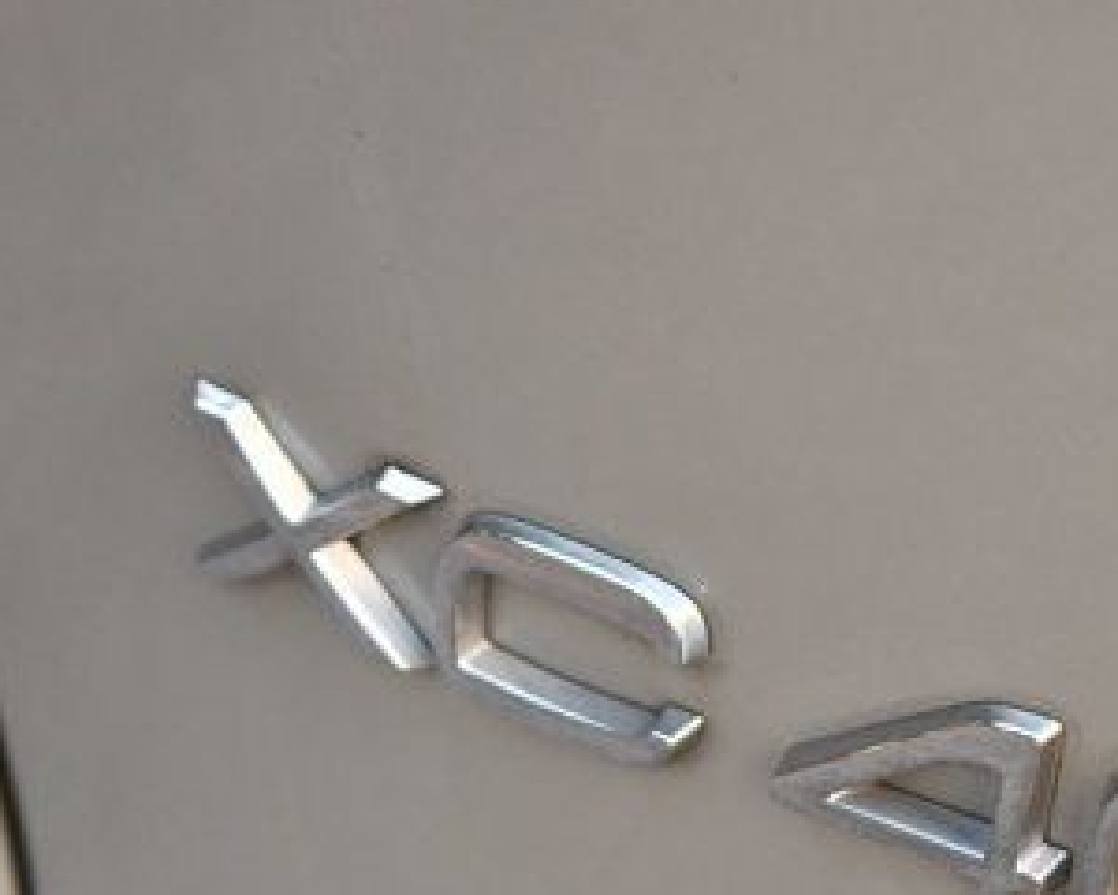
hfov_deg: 11.7
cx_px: 947
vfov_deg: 9.4
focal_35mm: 164
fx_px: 5427
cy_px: 774
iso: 800
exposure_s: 1/200
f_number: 5.6
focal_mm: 55
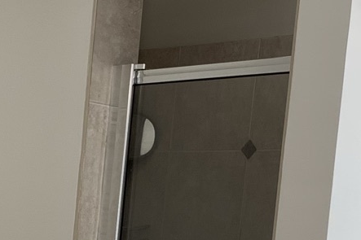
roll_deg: -5.4
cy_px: 325
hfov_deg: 16.3
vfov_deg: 10.7
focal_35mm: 125
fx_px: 1253
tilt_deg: -1.3
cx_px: 94
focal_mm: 4.25
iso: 25
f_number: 1.8
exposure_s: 1/120
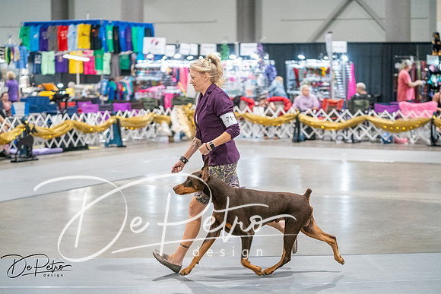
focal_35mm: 84
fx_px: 1029
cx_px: 220
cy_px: 147
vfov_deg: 16.3
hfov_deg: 24.2
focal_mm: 84
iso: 6400
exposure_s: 1/250
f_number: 2.8
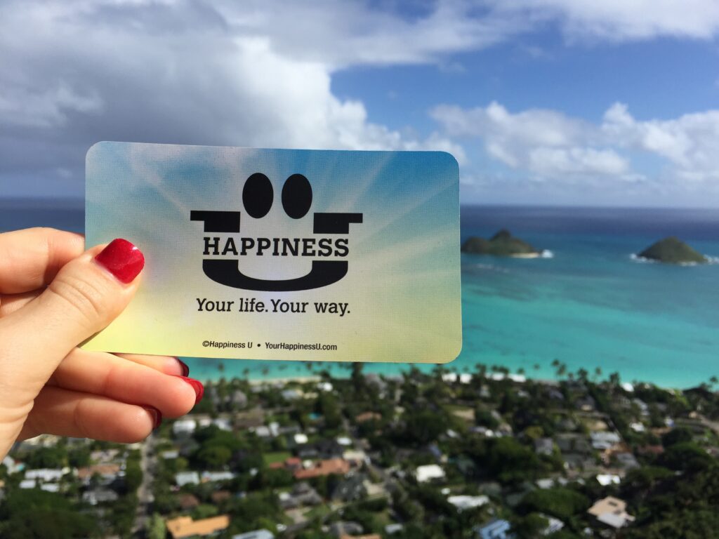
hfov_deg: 61.7
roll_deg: -1.3
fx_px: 602
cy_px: 270
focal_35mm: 29
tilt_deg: -6.0
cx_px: 360
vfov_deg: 48.2
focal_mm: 4.15
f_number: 2.2
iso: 32
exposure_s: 1/3300
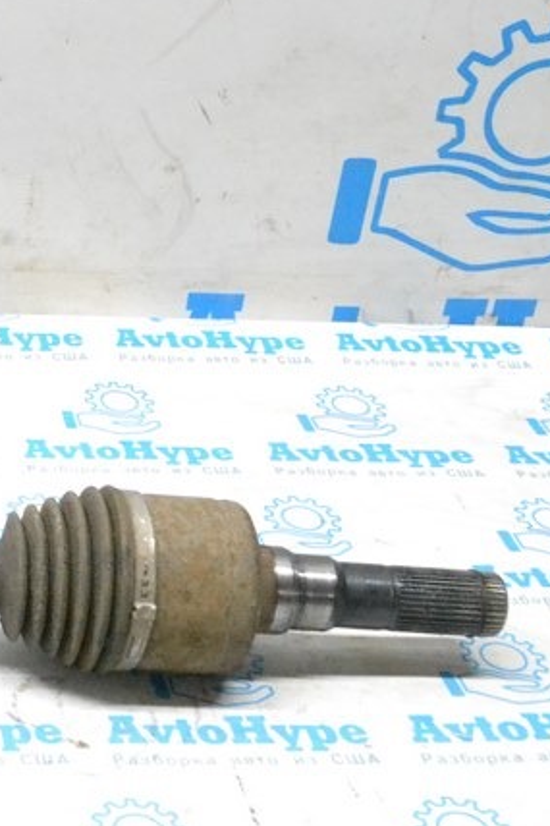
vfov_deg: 25.6
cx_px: -291
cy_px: 323
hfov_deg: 15.8
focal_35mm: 79
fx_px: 1812
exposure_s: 1/160
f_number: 9
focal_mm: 22
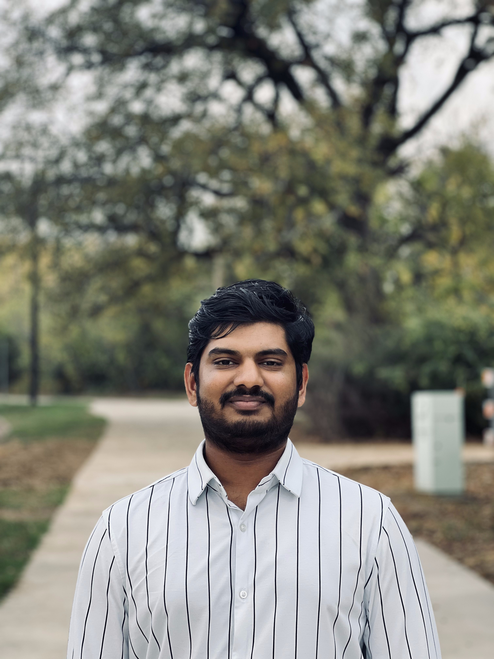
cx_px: 247
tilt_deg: +1.8
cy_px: 330
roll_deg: +0.0
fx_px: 1465
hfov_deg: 19.1
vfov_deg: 25.3
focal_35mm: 77
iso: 25
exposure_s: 1/244
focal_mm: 9
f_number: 2.8
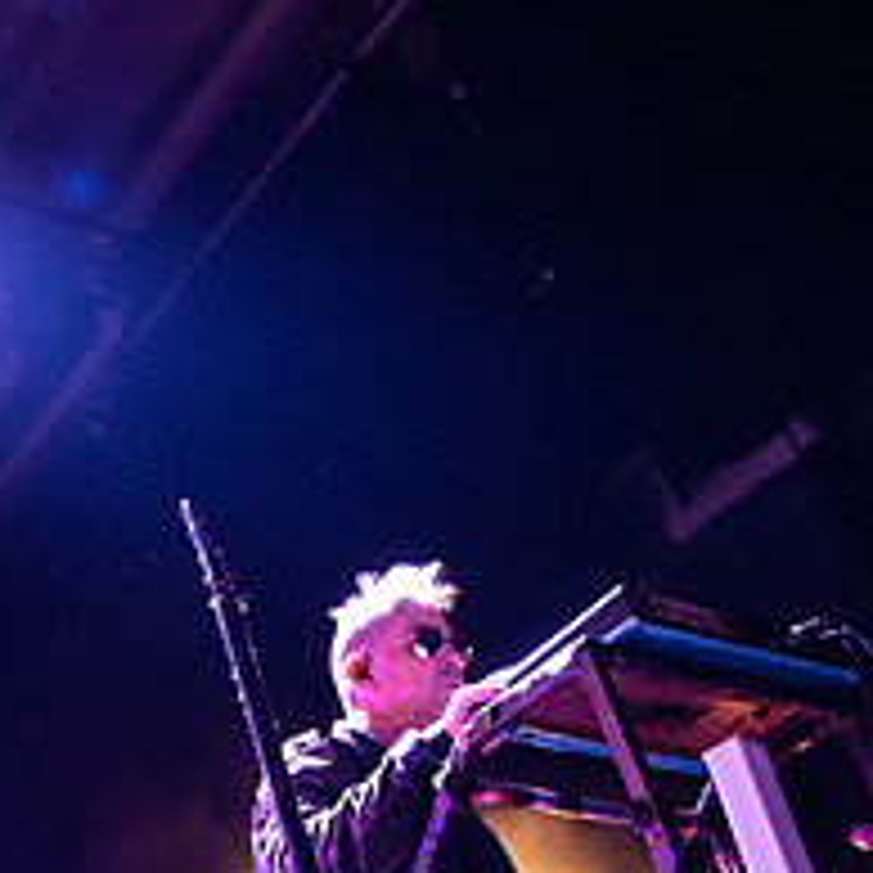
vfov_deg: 27.7
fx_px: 1740
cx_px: -158
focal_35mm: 61
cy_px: 682
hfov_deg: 25.5
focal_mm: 24
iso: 3200
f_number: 3.2
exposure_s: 1/160
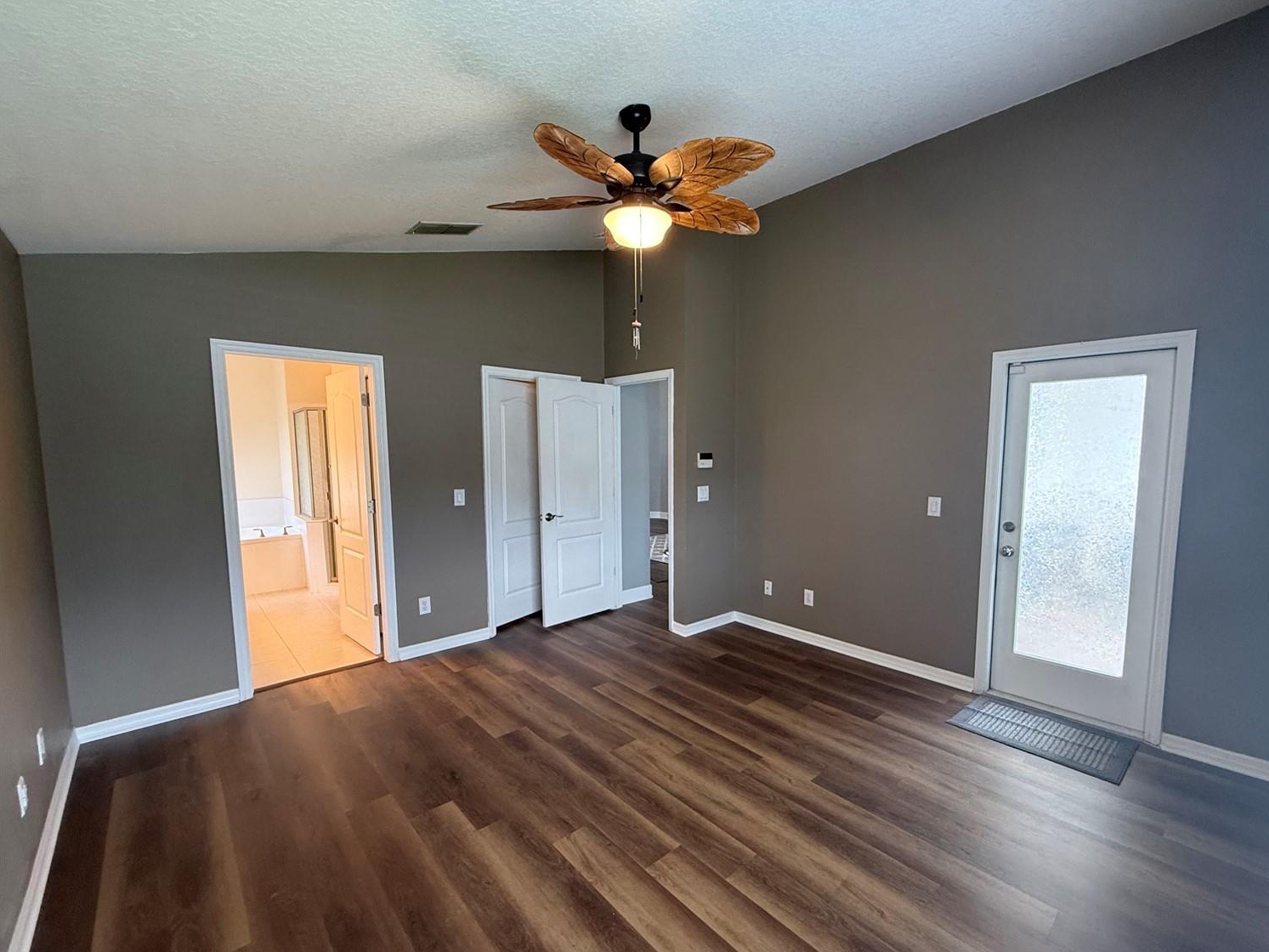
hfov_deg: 98.0
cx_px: 678
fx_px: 550
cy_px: 504
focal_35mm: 15
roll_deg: -0.1
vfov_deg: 81.7
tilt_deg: -5.8
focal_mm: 2.22
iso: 320
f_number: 2.2
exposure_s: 1/60
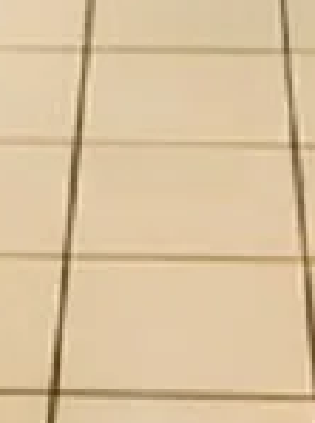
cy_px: -749
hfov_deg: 7.3
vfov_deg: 8.5
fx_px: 2474
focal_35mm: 203
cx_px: 114
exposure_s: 1/33
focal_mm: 4.15
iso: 50
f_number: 2.2
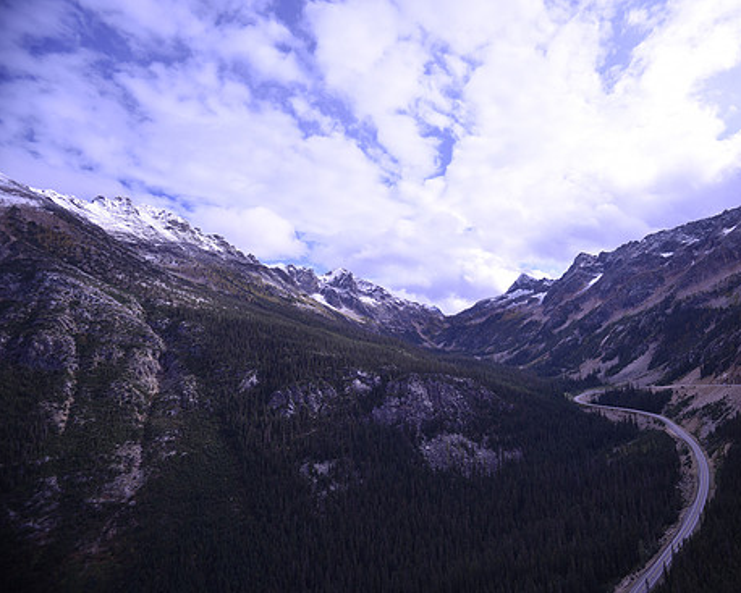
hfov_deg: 81.6
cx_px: 466
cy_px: 285
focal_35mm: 19
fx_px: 417
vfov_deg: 70.9
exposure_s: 1/250
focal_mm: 16
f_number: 8
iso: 64
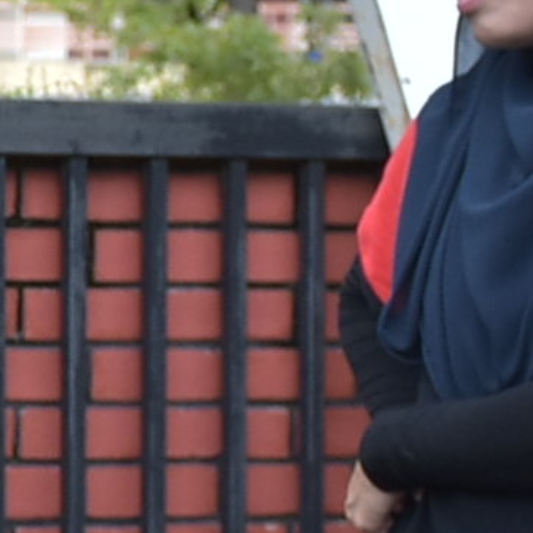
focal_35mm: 253
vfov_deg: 6.9
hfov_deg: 6.3
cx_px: -1095
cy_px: 190
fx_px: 4407
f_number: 4.5
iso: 400
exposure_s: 1/500
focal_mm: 24
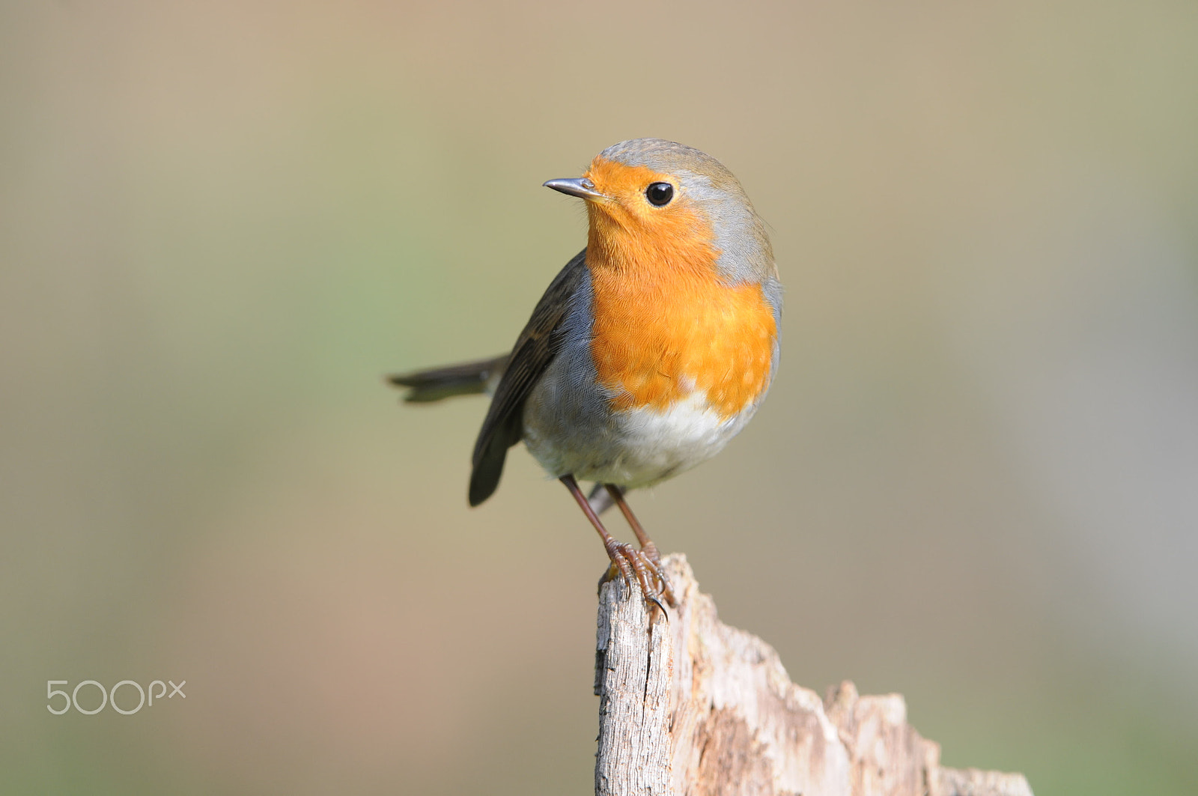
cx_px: 599
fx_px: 16454
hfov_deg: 4.2
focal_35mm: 495
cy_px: 398
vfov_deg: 2.8
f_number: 4.5
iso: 200
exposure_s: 1/125
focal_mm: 330
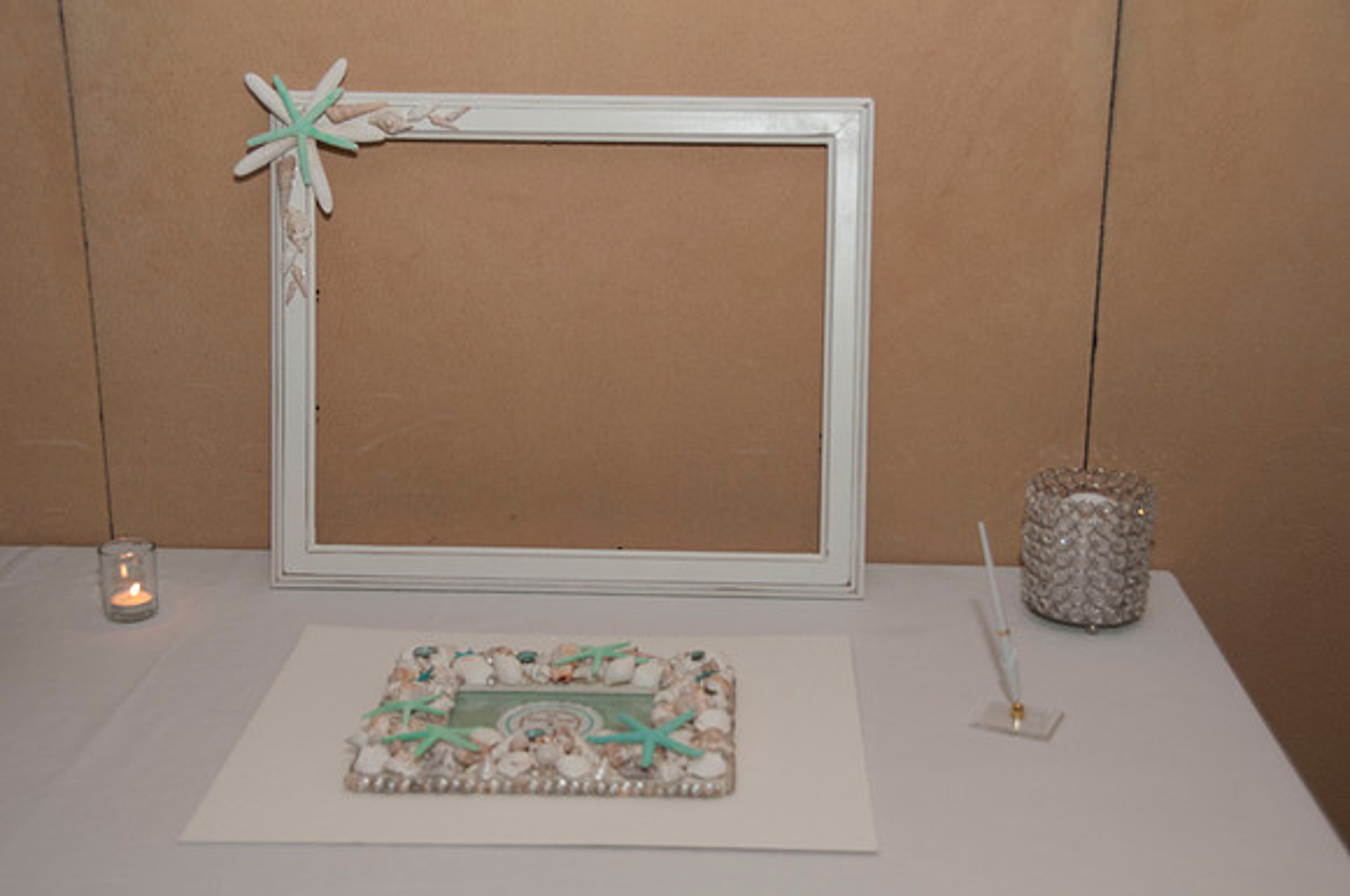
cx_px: 675
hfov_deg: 41.2
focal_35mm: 48
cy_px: 448
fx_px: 1797
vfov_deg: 28.0
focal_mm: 32
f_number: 5.6
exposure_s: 1/60
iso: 400
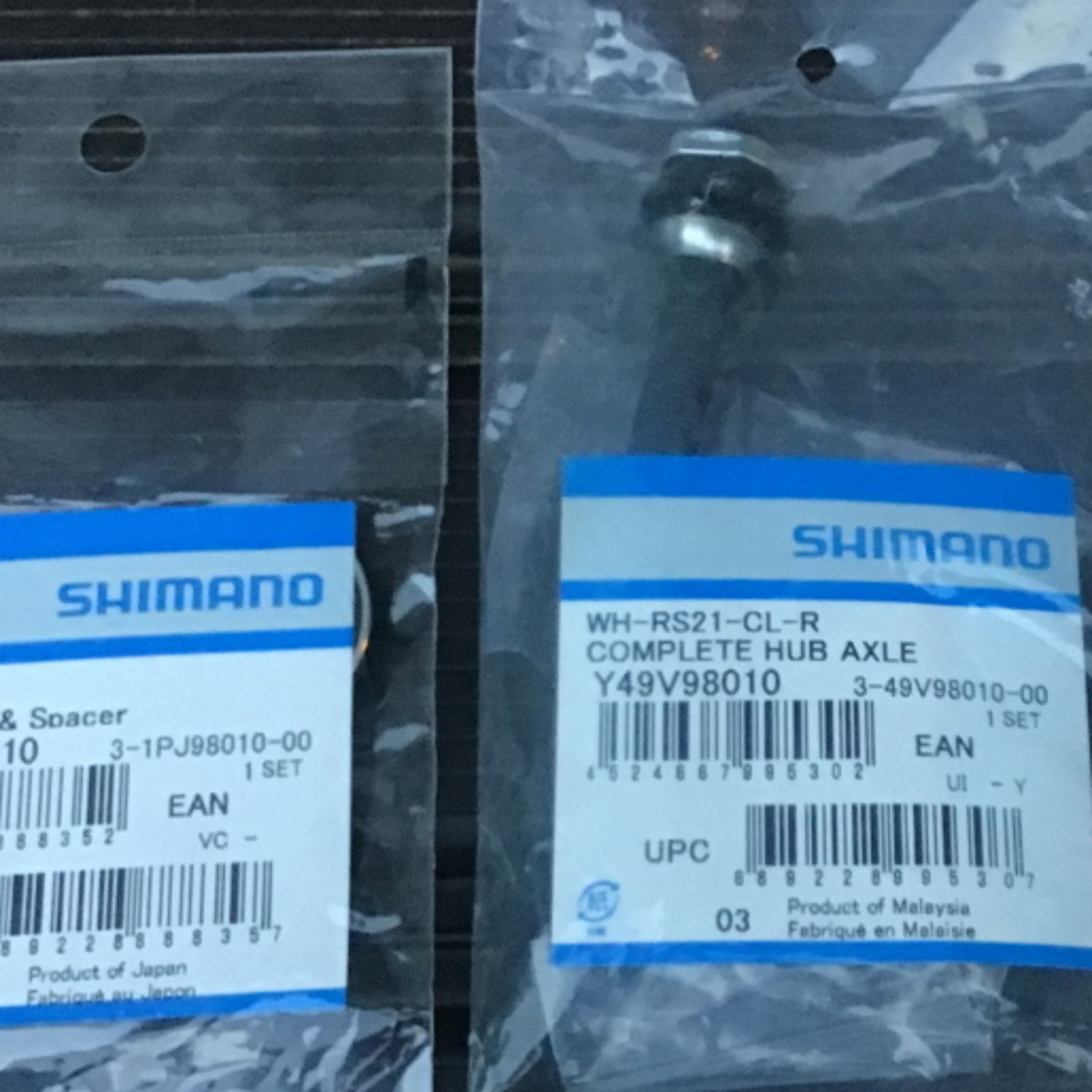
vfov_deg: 26.9
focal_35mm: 64
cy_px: 620
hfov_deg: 26.6
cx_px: 812
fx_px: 2284
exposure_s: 1/17
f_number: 2.4
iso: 200
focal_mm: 3.3
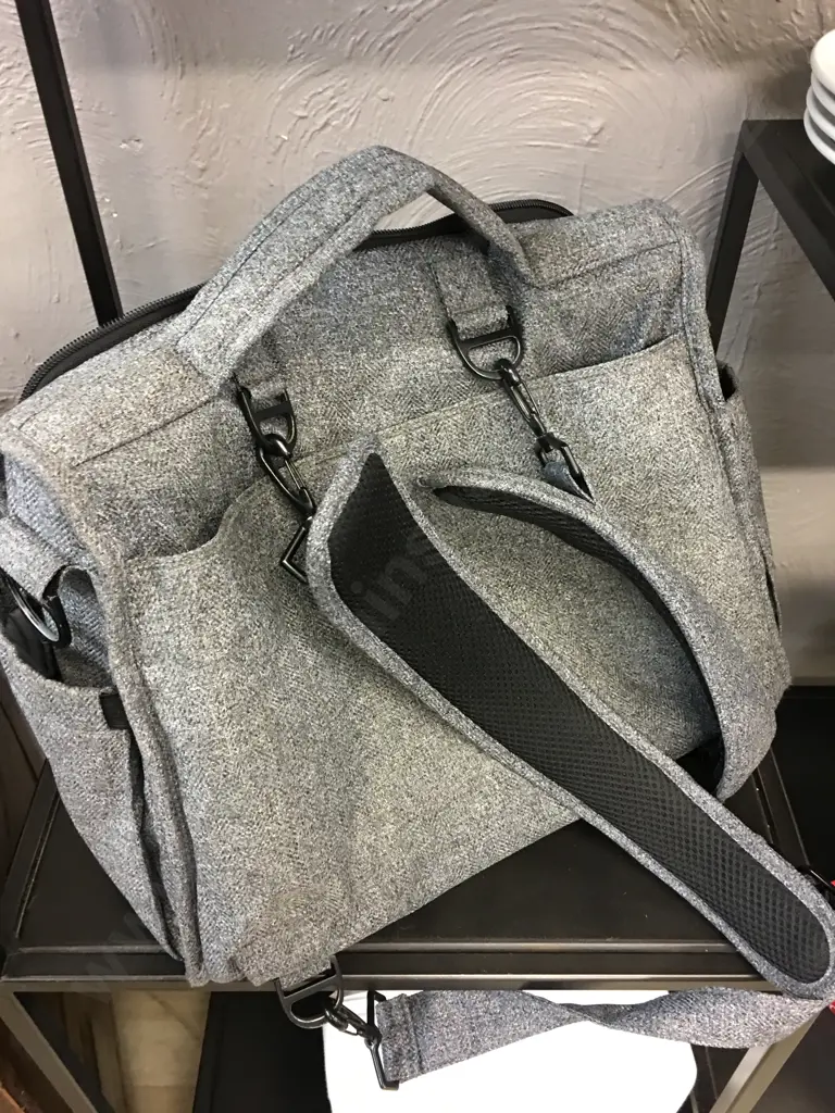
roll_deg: -1.3
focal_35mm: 29
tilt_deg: -41.0
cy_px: 556
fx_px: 933
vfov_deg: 61.7
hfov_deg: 48.2
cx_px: 418
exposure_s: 1/10
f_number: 2.2
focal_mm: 4.15
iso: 100
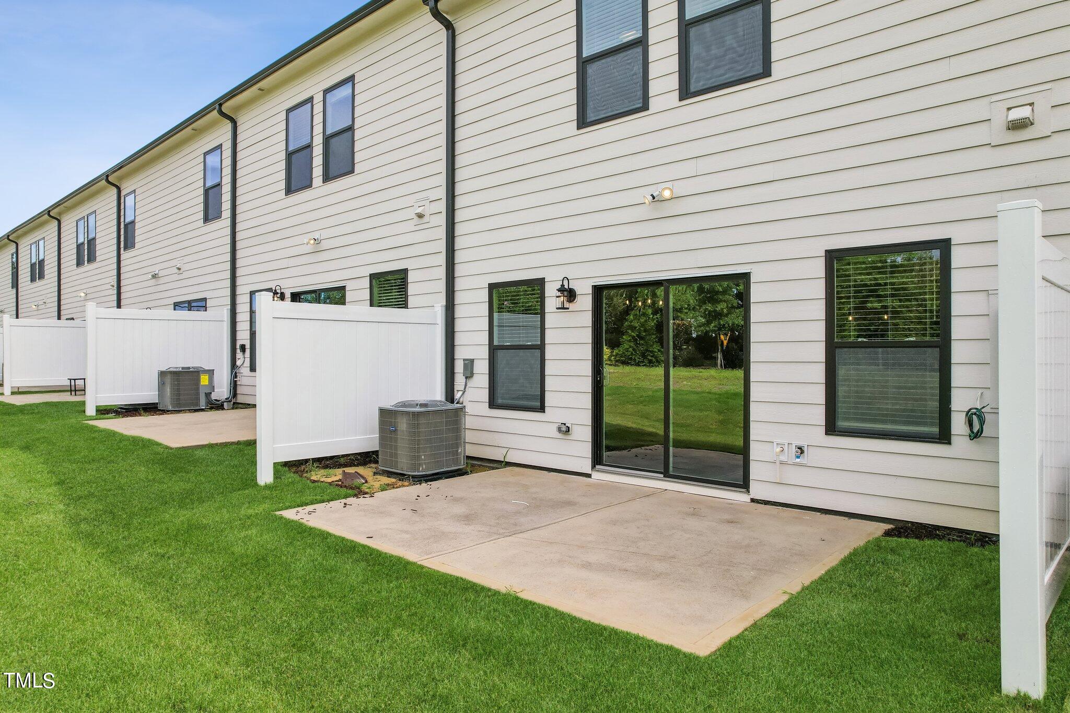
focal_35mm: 22
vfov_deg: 57.2
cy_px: 356
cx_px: 535
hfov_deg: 78.6
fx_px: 654
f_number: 2.8
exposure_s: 1/250
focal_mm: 8.4
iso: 110
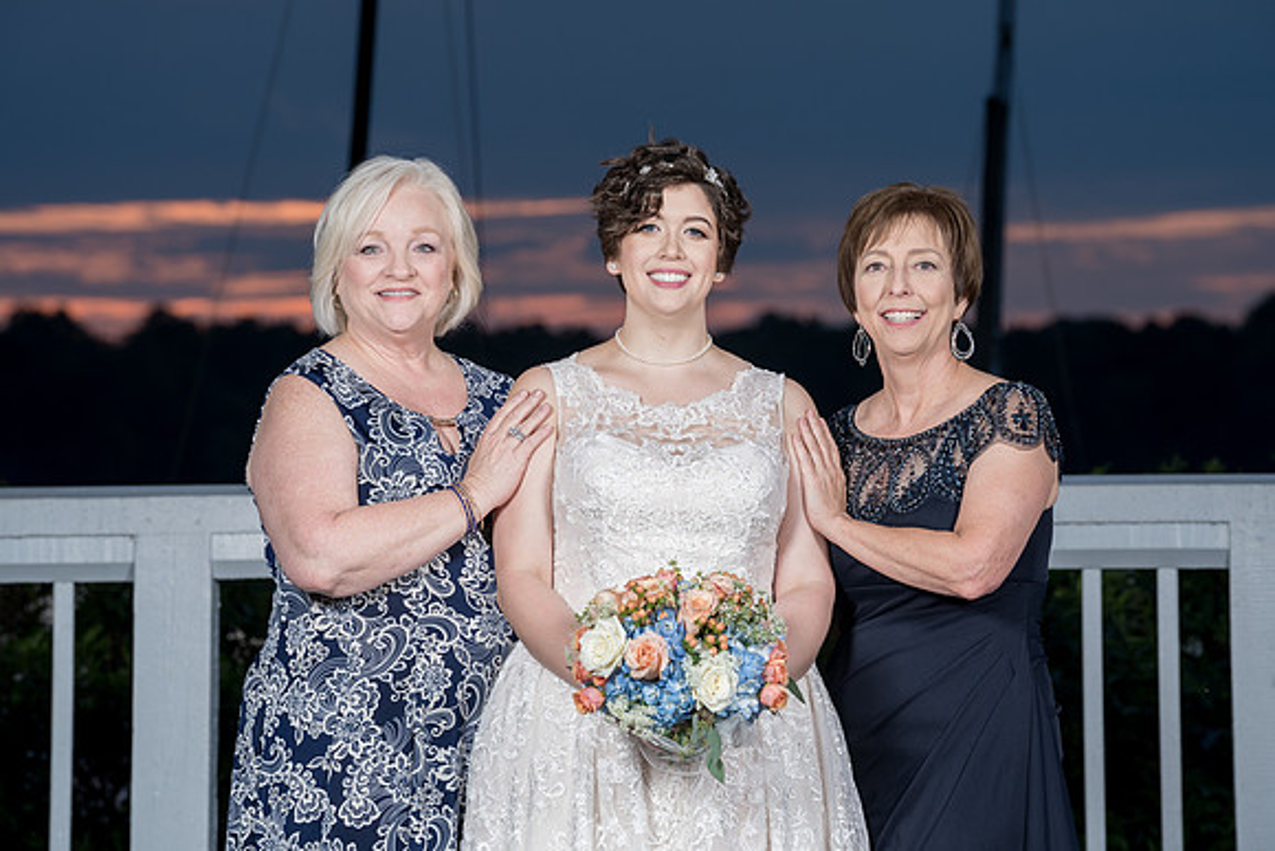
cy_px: 415
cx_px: 653
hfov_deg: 10.0
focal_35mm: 206
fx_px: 7310
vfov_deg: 6.7
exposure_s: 1/200
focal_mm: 195
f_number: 8
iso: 100
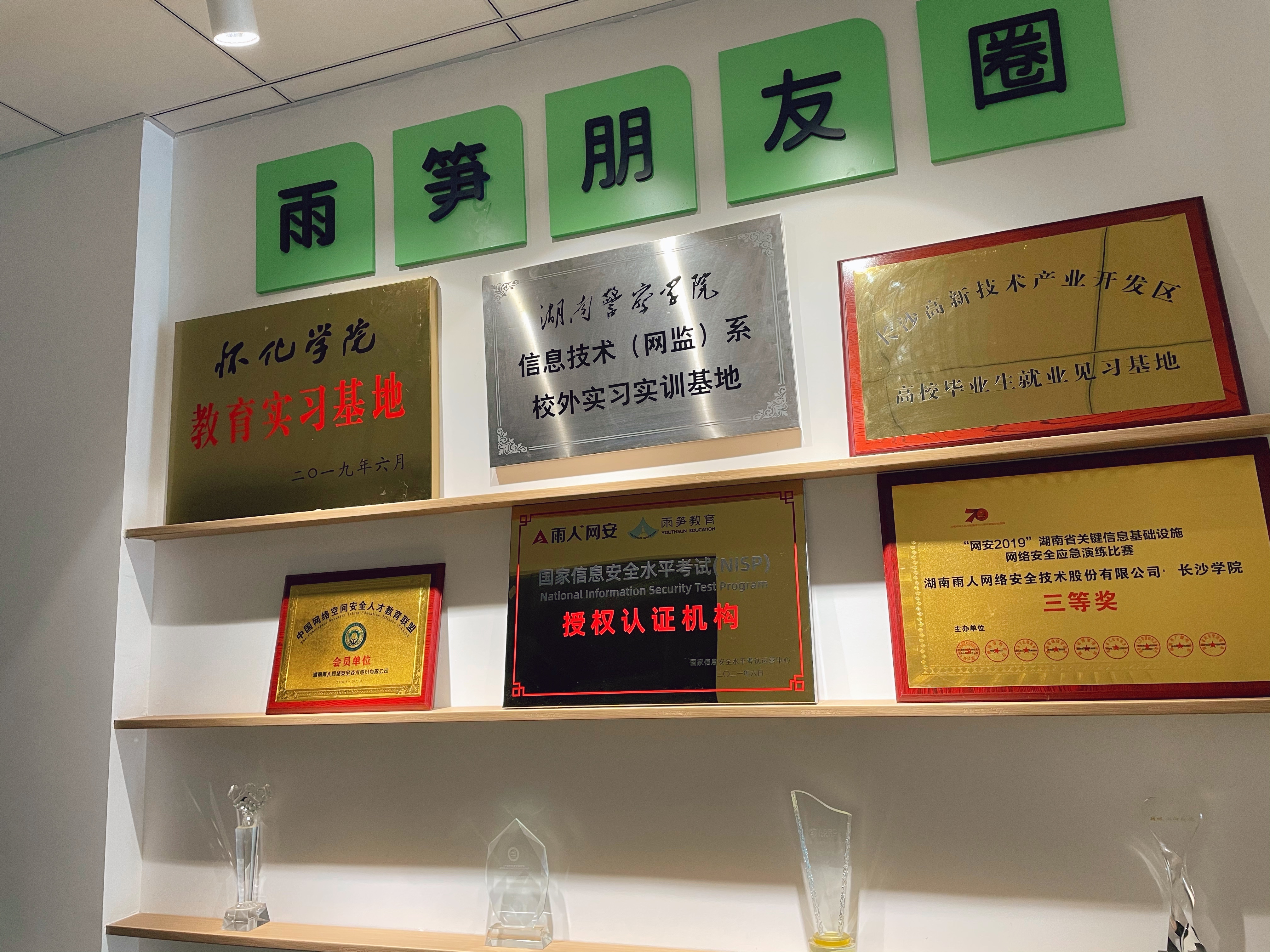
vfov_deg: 53.1
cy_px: 476
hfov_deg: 67.3
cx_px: 635
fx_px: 954
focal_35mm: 26
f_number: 1.6
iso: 80
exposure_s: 1/50
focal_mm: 4.2
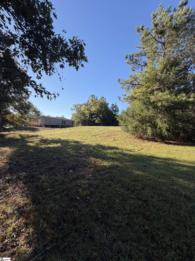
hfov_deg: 85.7
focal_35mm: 14
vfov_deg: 102.1
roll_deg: -2.1
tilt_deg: -0.8
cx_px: 98
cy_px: 130
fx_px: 105
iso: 40
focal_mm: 2.22
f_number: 2.2
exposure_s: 1/531
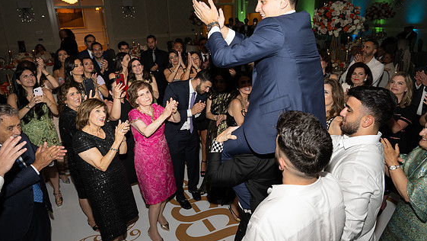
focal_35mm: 26
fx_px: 294
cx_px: 218
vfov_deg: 44.3
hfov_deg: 71.9
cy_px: 106
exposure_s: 1/100
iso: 800
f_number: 5.6
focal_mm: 24
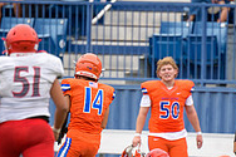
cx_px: 136
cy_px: 120
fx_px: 6072
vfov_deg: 1.5
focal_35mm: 927
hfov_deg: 2.2
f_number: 2.8
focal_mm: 300
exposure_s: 1/500
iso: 250
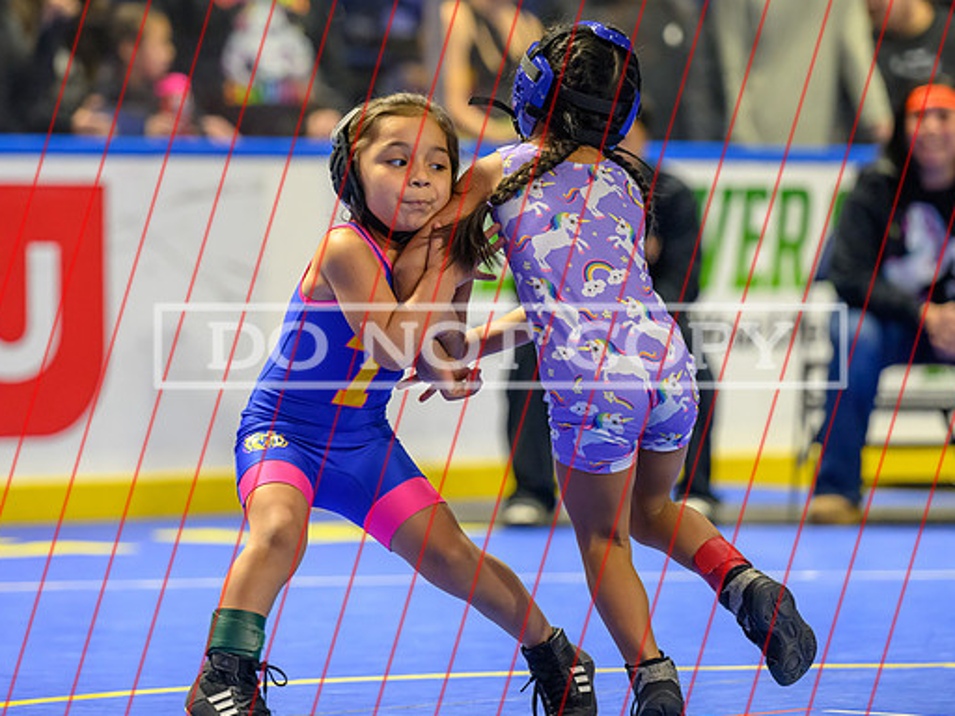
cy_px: 324
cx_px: 440
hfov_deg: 9.0
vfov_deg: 6.7
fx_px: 6097
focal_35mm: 221
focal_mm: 180
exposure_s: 1/800
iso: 5600
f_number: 3.5
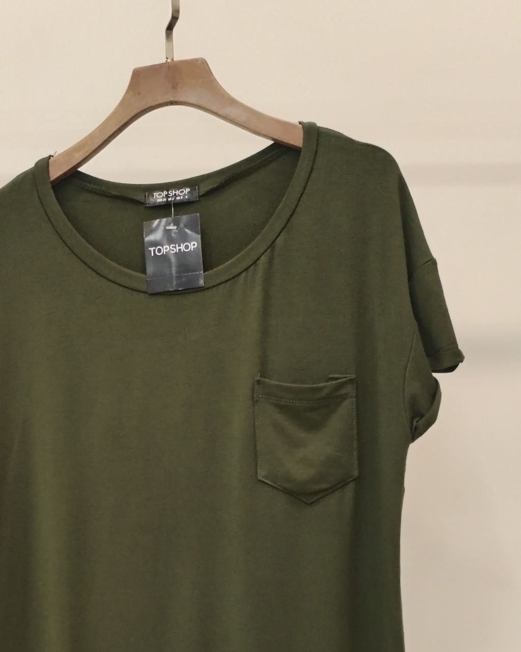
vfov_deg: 34.3
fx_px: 1022
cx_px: 165
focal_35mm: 53
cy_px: 517
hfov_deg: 28.4
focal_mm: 4.75
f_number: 1.8
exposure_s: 1/40
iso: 381
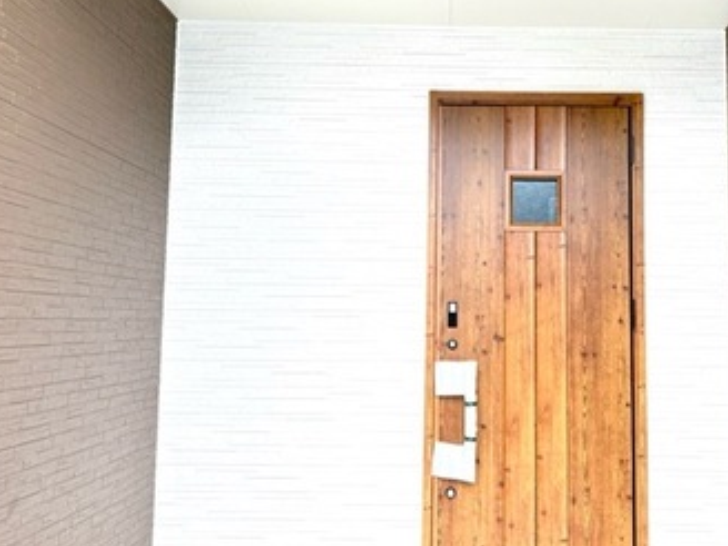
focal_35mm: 38
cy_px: 237
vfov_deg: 37.7
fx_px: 799
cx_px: 466
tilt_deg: +5.8
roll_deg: -1.2
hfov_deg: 48.4
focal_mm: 5.96
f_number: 1.6
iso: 100
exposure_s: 1/121
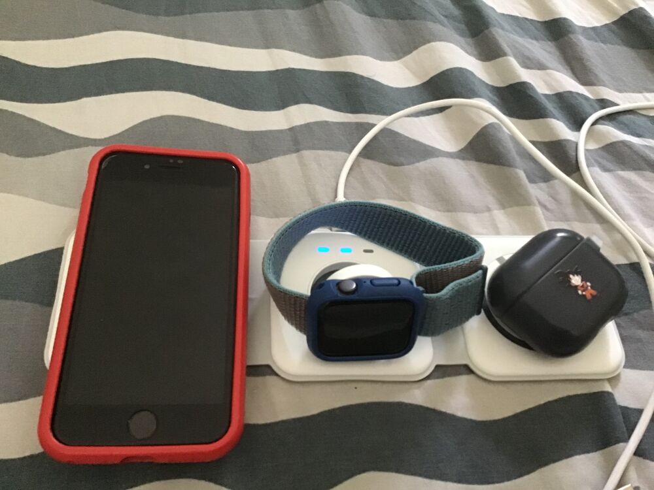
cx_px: 327
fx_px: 586
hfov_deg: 58.4
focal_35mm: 31
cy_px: 245
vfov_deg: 45.4
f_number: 2.4
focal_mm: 3.3
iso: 400
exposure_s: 1/17
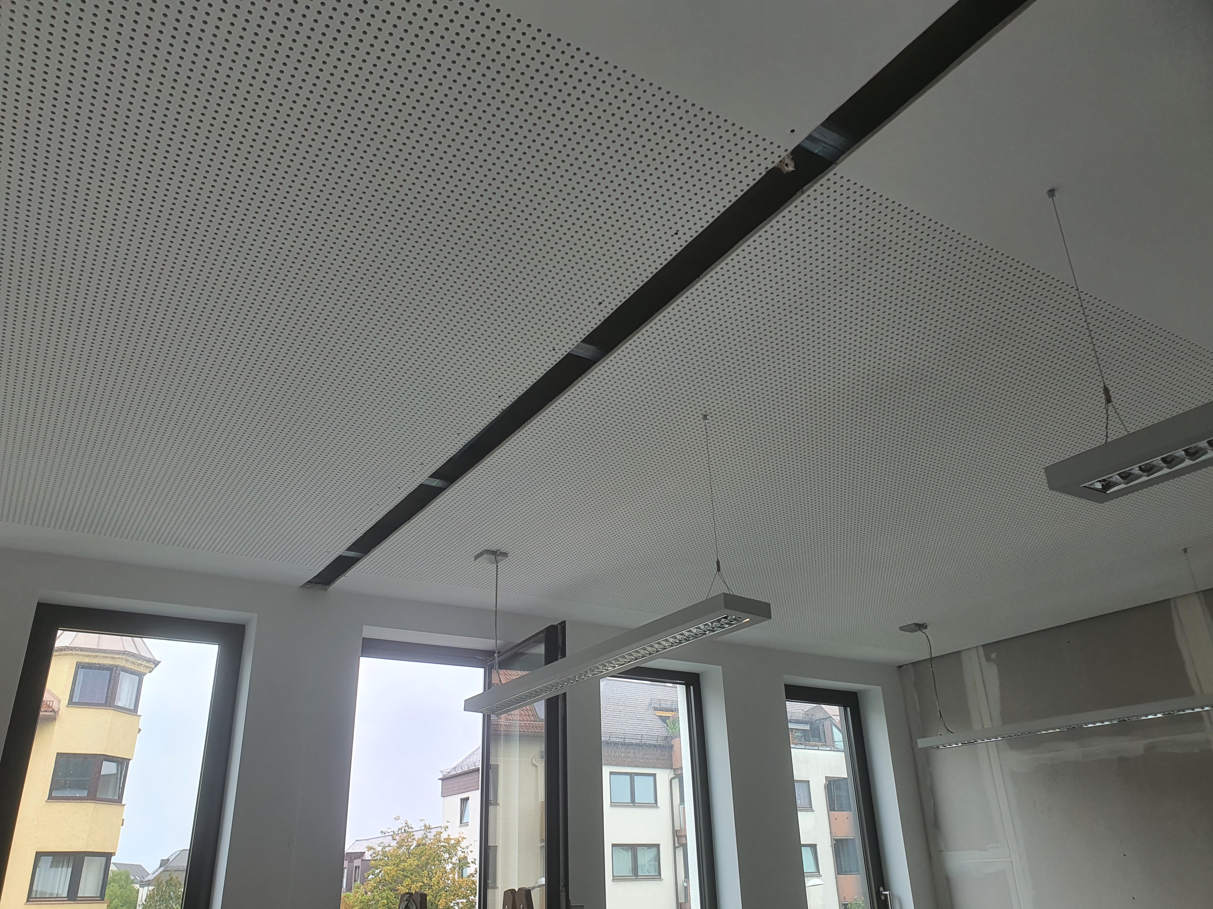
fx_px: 911
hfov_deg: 67.3
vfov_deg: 53.1
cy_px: 454
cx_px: 606
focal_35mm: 26
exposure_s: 1/100
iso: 50
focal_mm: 4.3
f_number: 2.4
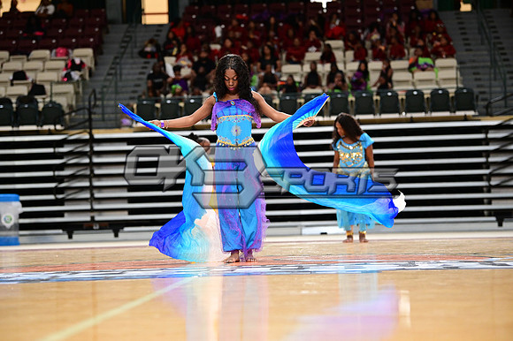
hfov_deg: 20.0
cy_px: 170
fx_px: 1453
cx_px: 256
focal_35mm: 102
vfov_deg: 13.4
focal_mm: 102
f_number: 3.2
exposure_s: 1/1000
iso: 6400
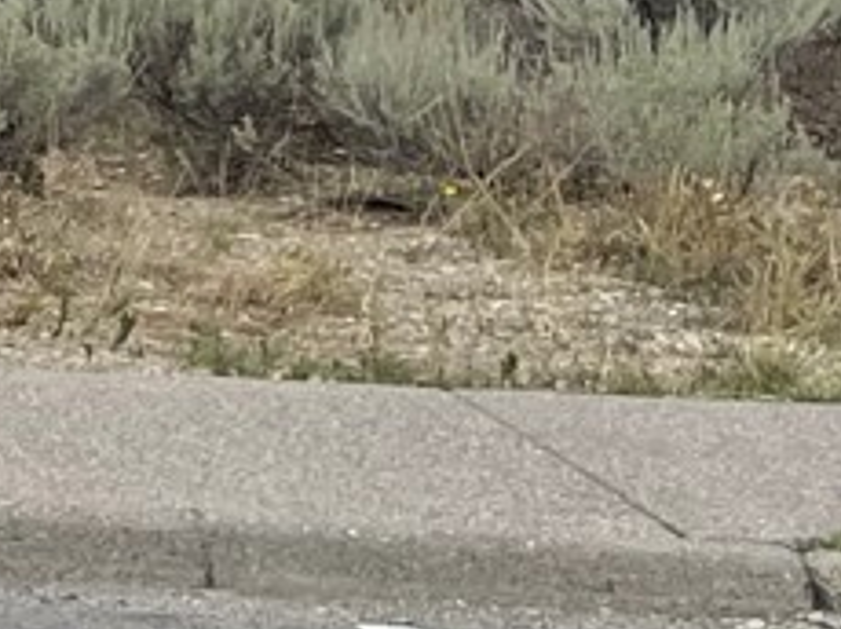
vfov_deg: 7.9
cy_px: -596
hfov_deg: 8.4
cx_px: -1989
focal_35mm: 181
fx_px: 4393
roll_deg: -0.3
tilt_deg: +3.7
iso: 32
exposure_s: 1/4902
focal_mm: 5.1
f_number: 1.6
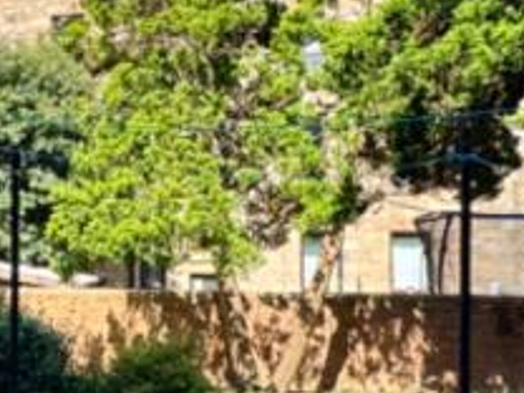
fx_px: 1044
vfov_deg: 21.3
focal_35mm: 69
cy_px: 214
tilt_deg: +0.8
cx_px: -144
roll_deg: +1.0
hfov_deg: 24.8
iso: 50
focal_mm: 2.22
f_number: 2.2
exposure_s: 1/657
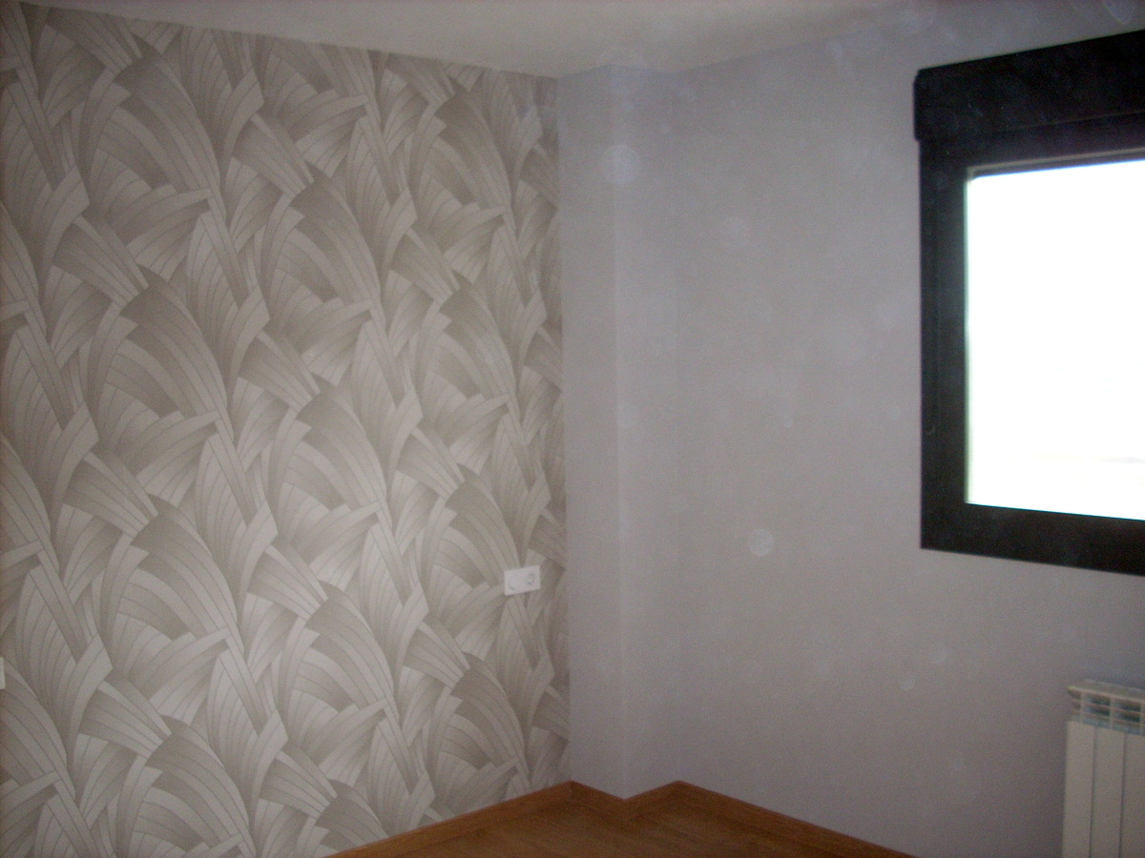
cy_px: 429
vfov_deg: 38.7
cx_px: 572
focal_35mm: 37
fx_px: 1224
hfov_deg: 50.1
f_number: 2.8
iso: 200
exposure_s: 1/30
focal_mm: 6.2
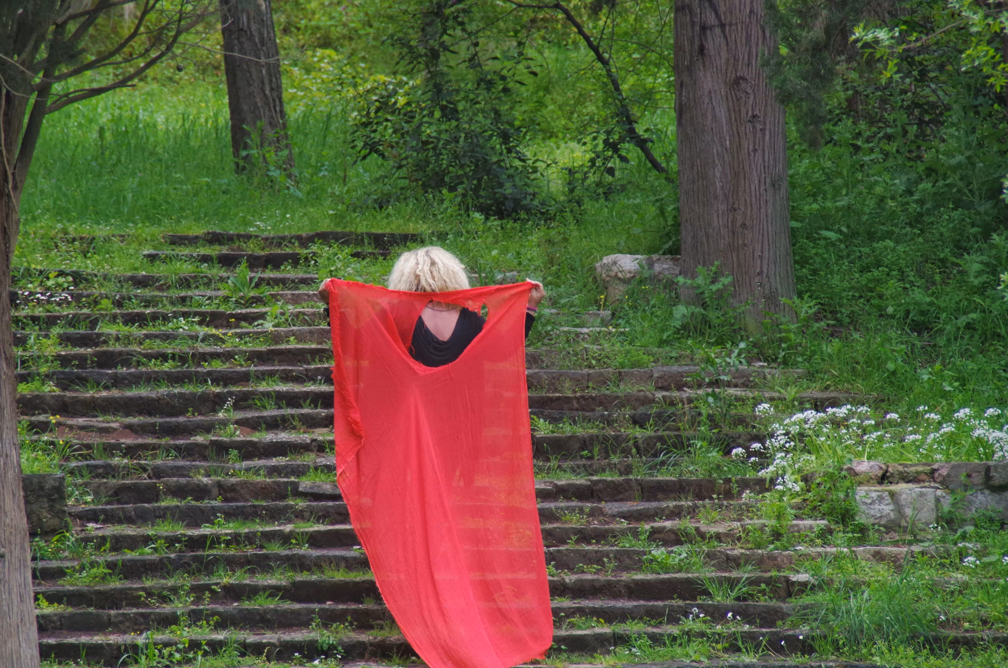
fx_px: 9026
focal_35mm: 323
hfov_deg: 6.4
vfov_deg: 4.2
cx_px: 483
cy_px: 321
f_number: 6.3
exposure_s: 1/125
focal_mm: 200
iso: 800
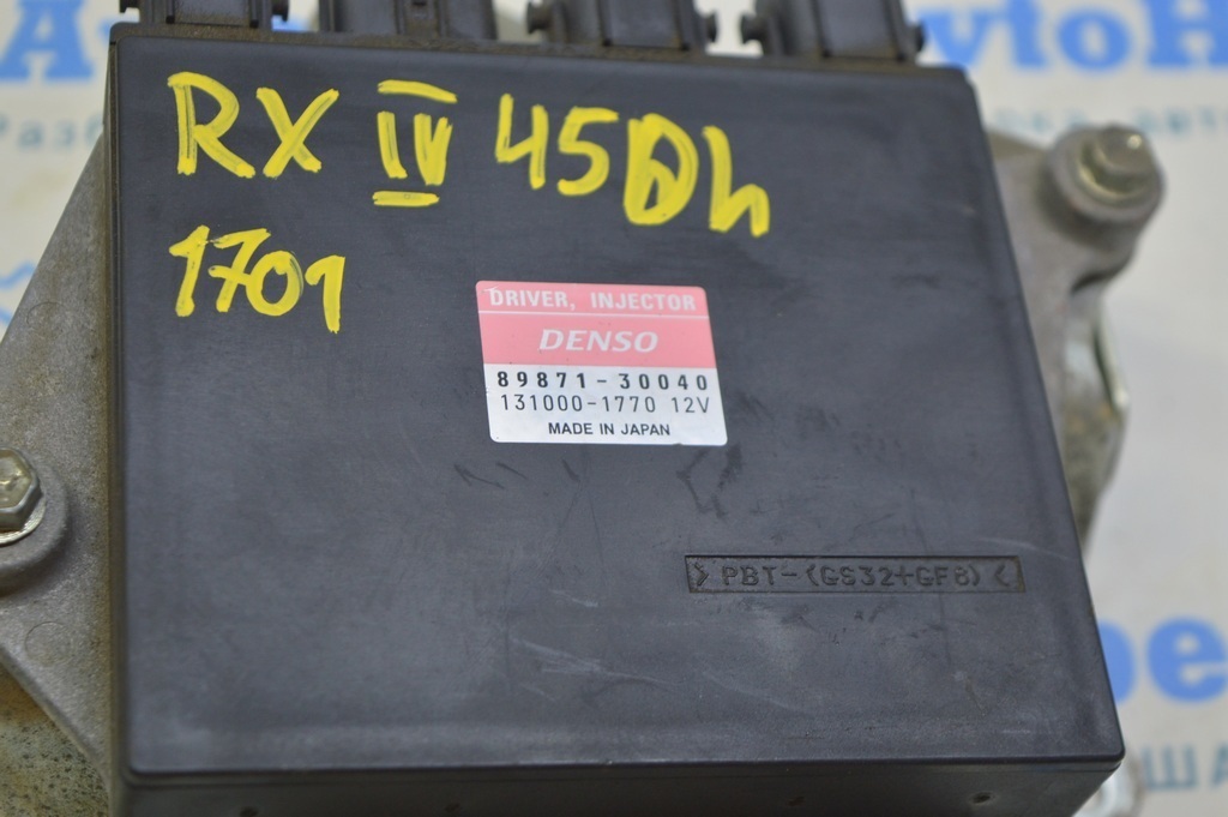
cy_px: 408
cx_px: 614
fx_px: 2658
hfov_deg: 26.0
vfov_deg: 17.5
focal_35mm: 78
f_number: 5.6
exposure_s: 1/25
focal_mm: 52
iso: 400
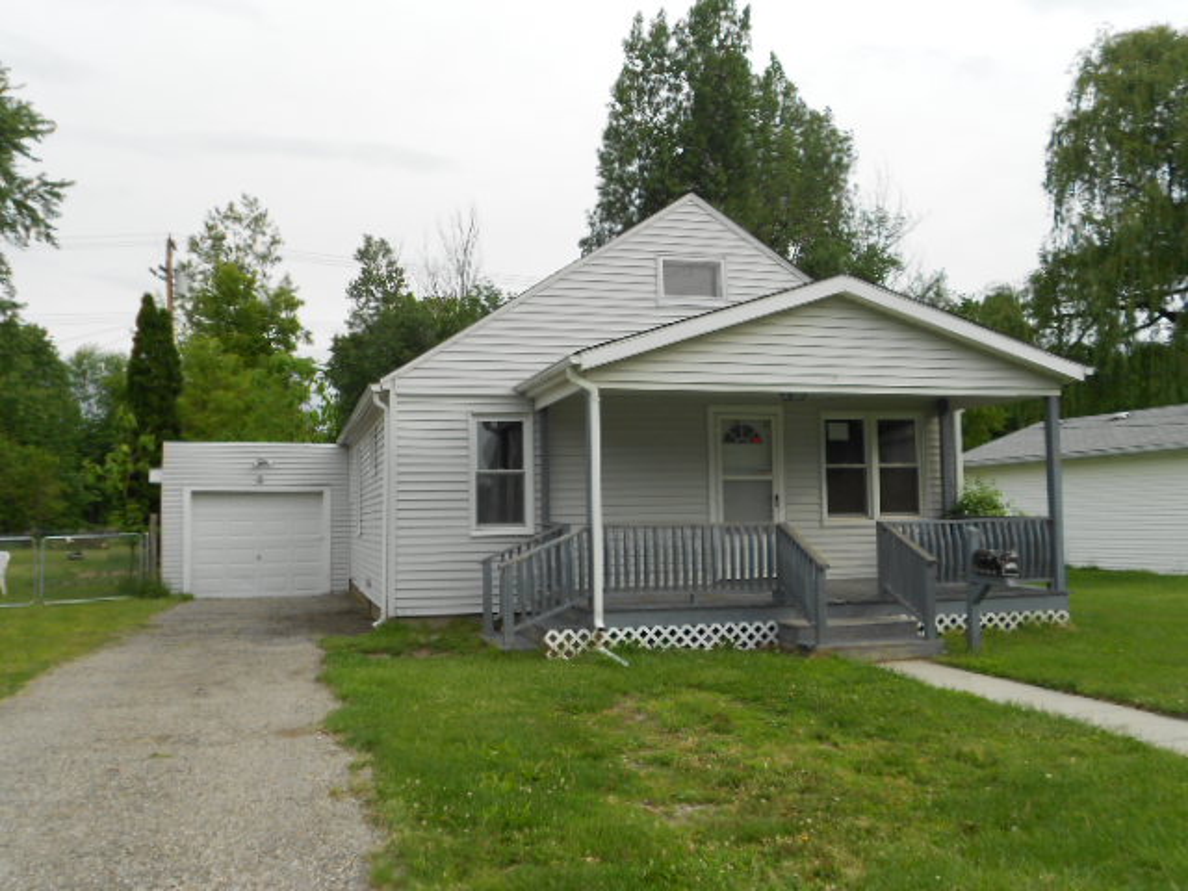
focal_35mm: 32
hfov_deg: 56.8
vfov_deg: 44.2
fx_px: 1098
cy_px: 446
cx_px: 594
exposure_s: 1/400
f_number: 3.6
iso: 80
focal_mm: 5.8
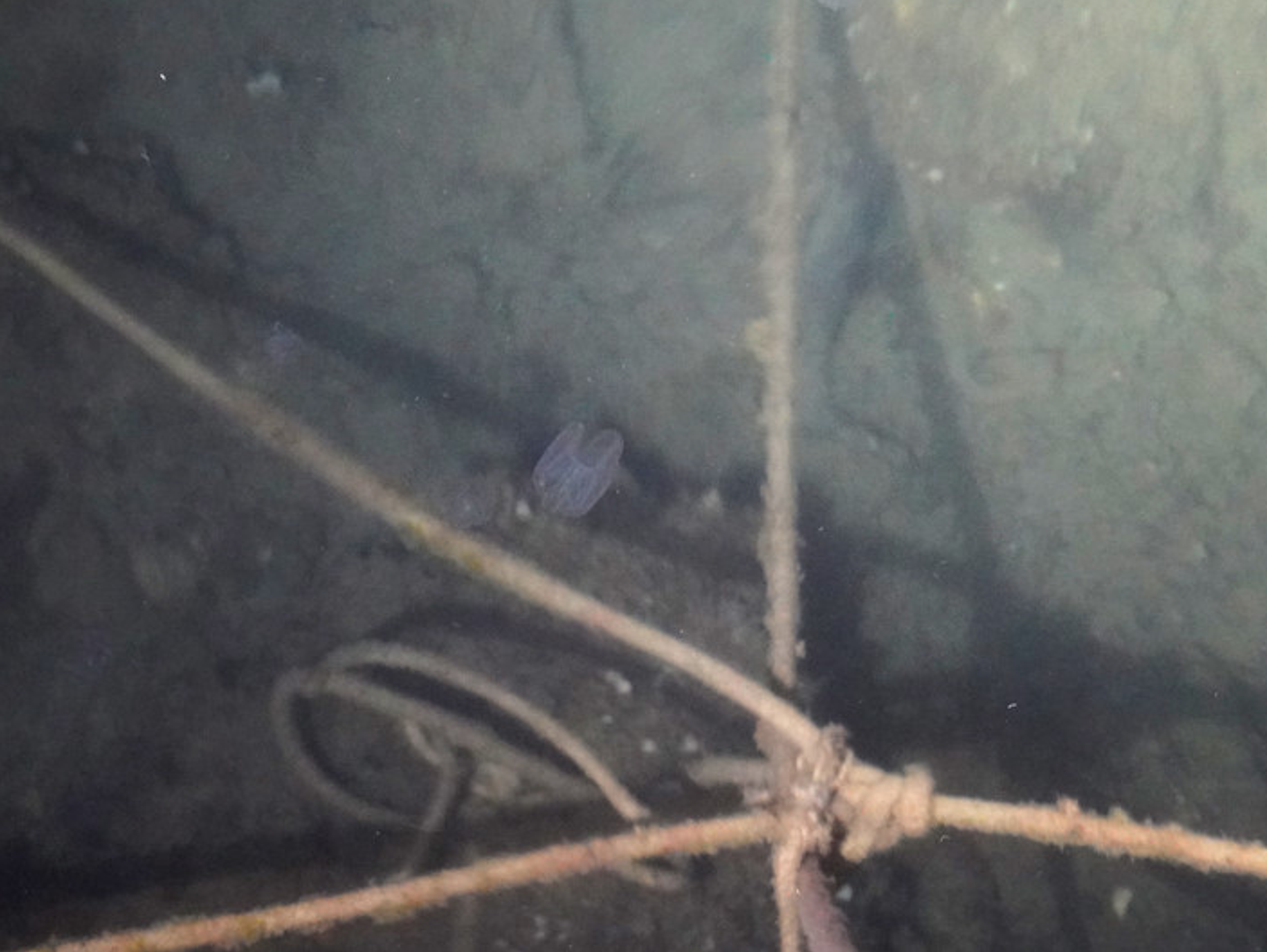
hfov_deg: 23.8
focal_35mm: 82
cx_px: 588
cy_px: 473
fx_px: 3003
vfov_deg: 18.0
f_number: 5.6
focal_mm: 50
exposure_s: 1/6
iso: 6400
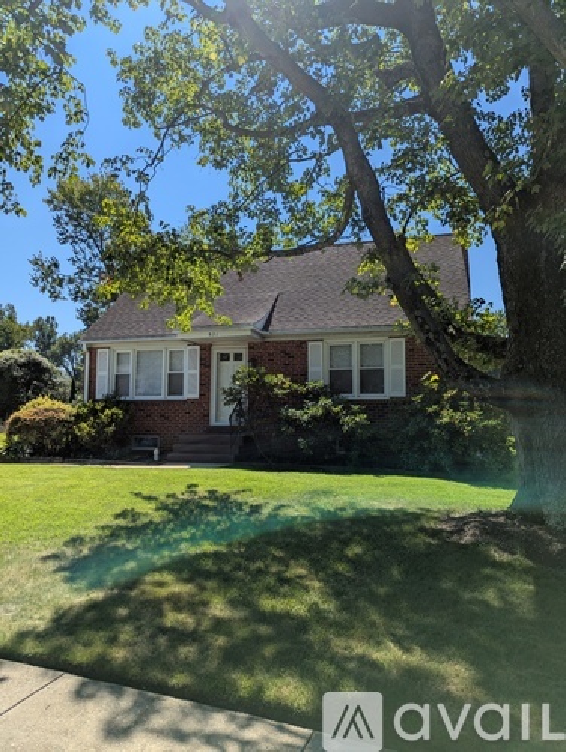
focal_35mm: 24
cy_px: 376
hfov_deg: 56.9
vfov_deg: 71.5
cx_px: 283
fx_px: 522
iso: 46
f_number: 1.85
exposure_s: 1/2632
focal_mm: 6.81
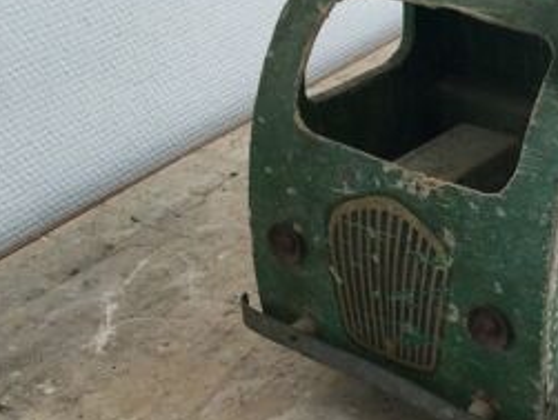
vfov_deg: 19.9
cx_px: 534
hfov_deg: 25.2
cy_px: 258
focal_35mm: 74
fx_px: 1195
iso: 64
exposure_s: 1/33
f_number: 2.4
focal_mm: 3.3
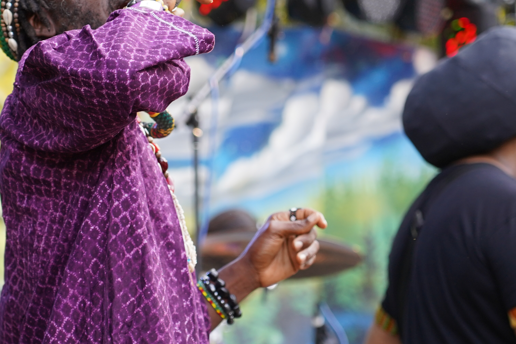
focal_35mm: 209
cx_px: 183
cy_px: 188
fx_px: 2996
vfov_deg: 6.6
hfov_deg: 9.8
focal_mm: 105
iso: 640
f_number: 4
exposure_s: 1/160
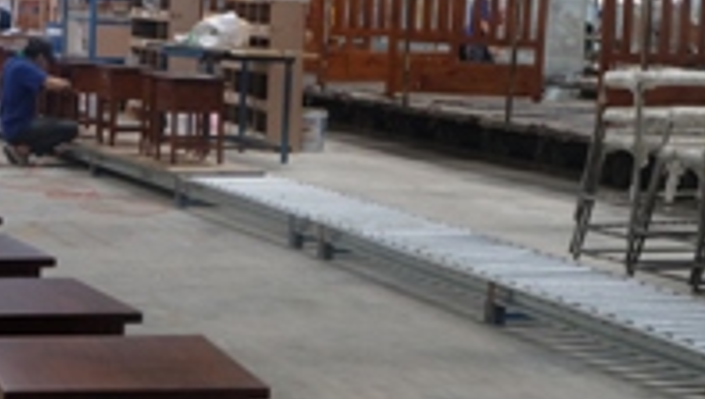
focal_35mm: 95
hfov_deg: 22.3
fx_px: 1778
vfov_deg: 12.8
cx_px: 239
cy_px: 208
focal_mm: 24.3
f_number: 4.2
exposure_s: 1/60
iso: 1250
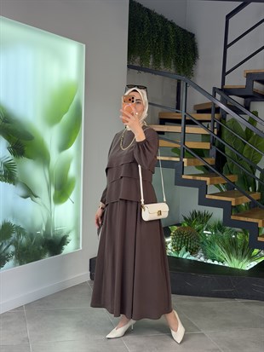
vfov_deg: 39.6
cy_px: 176
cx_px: 132
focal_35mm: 48
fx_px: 488
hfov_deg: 30.3
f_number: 1.78
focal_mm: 6.76
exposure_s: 1/176
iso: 80
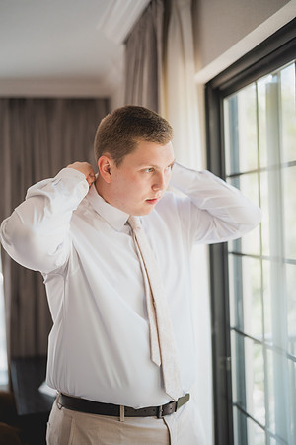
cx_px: 148
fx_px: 617
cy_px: 222
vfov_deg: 39.6
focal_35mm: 50
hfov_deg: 27.0
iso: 800
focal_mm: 50
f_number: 1.4
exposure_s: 1/800
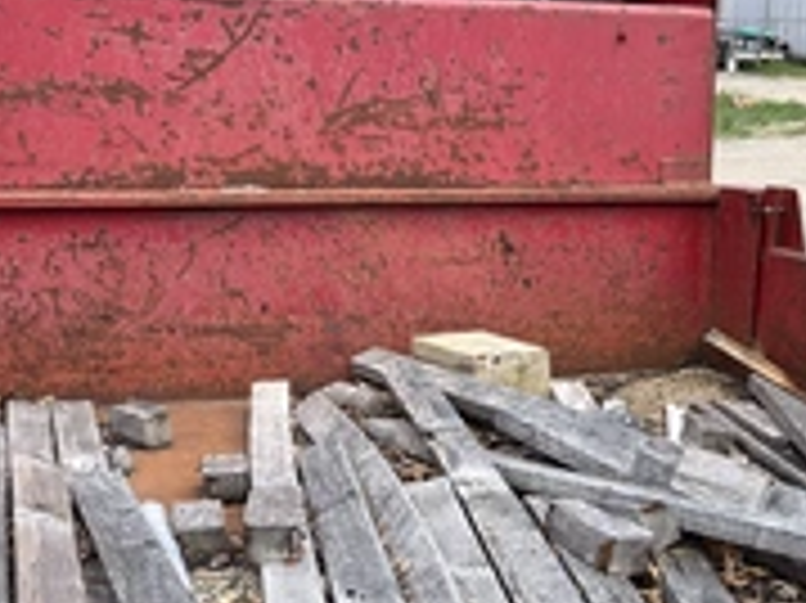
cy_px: 477
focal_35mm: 58
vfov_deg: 24.8
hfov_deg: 32.7
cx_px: 594
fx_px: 1350
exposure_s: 1/1309
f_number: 1.6
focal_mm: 5.1
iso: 50
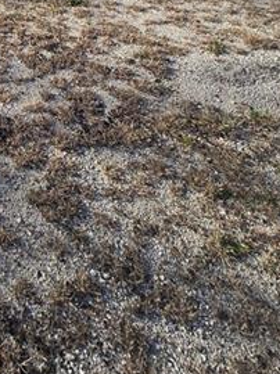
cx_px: -61
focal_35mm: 37
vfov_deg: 34.3
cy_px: -121
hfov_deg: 31.8
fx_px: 400
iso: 50
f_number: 2.2
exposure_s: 1/1391
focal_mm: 2.2
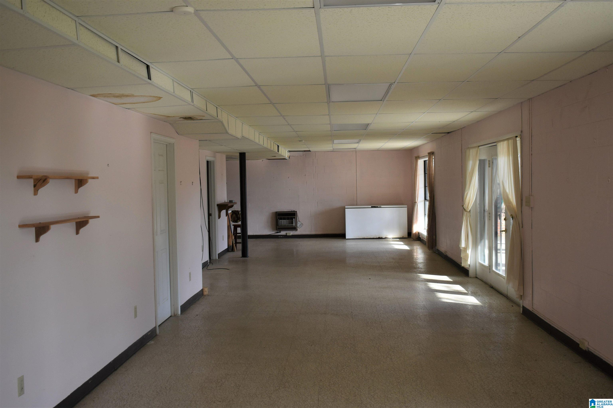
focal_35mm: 36
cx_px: 306
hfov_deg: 53.1
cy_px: 204
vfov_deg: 36.9
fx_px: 613
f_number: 5
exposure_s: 1/250
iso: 400
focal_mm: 24
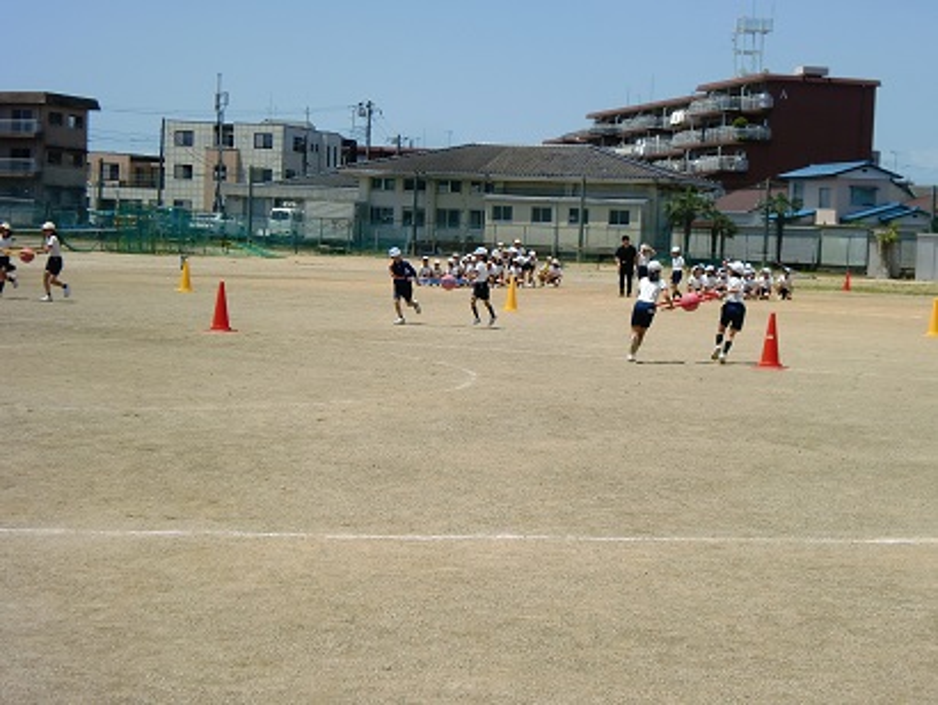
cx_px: 469
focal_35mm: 71
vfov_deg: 20.7
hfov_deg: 27.4
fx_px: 1925
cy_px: 352
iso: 64
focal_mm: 12.47
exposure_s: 1/800
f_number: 4.5
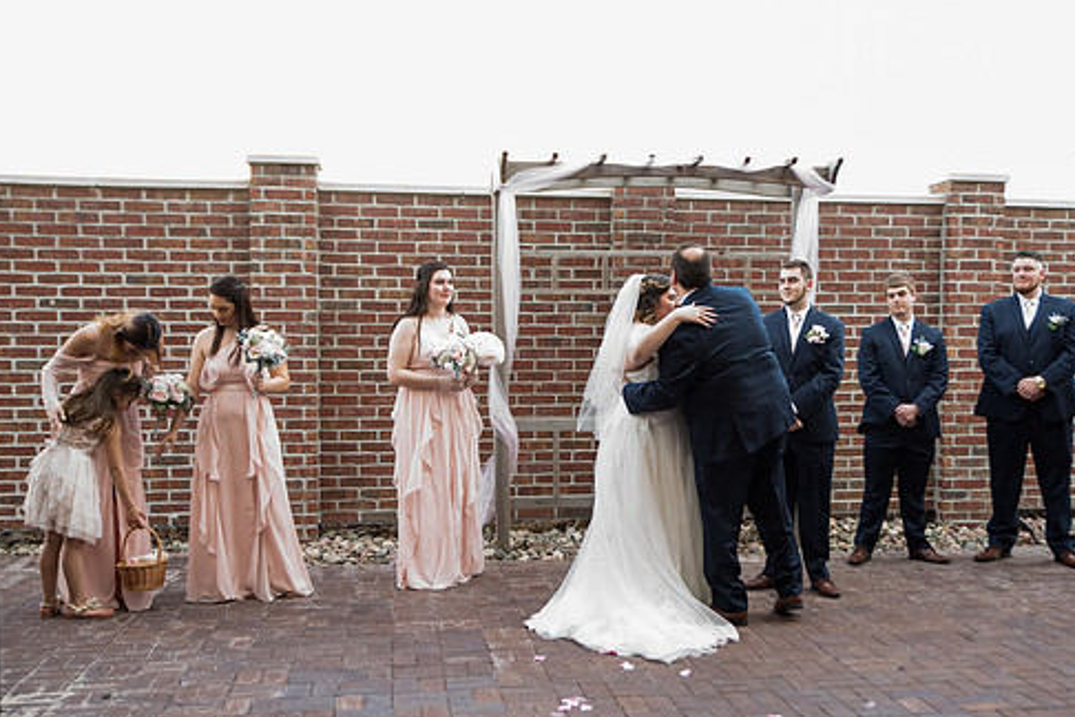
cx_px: 628
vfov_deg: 31.1
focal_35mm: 43
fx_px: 1284
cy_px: 417
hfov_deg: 45.3
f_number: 2.8
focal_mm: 36
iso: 500
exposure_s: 1/200
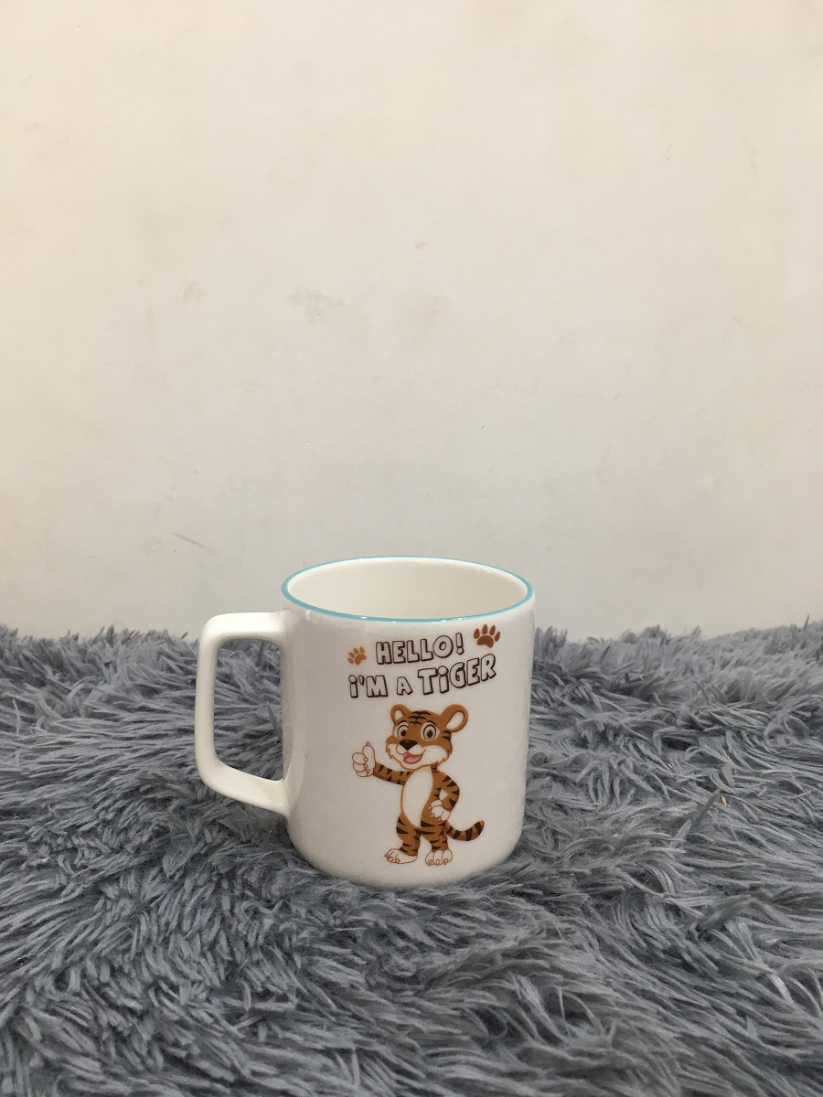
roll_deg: +0.5
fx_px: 919
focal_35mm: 29
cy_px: 548
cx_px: 412
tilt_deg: -11.4
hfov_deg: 48.2
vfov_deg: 61.7
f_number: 2.2
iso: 80
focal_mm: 4.15
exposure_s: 1/33
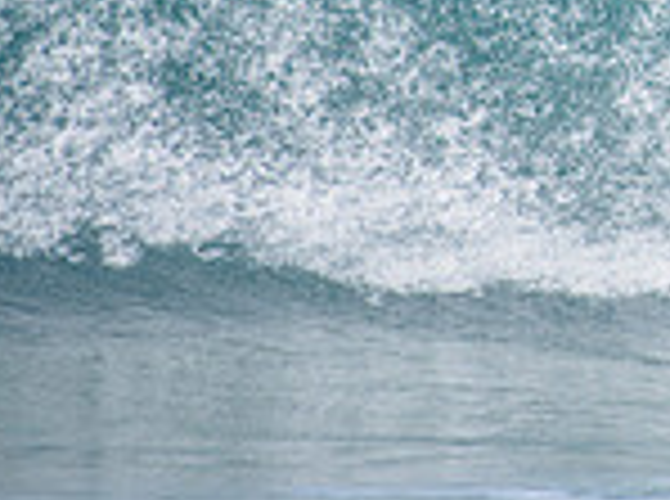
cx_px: 1129
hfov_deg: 1.1
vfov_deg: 0.8
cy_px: -309
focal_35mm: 1878
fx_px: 36261
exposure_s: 1/2500
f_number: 5.6
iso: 320
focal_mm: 500
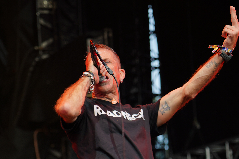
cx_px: 106
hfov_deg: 11.0
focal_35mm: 187
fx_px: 1241
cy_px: 121
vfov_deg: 7.3
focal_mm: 98
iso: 160
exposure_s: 1/100
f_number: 4
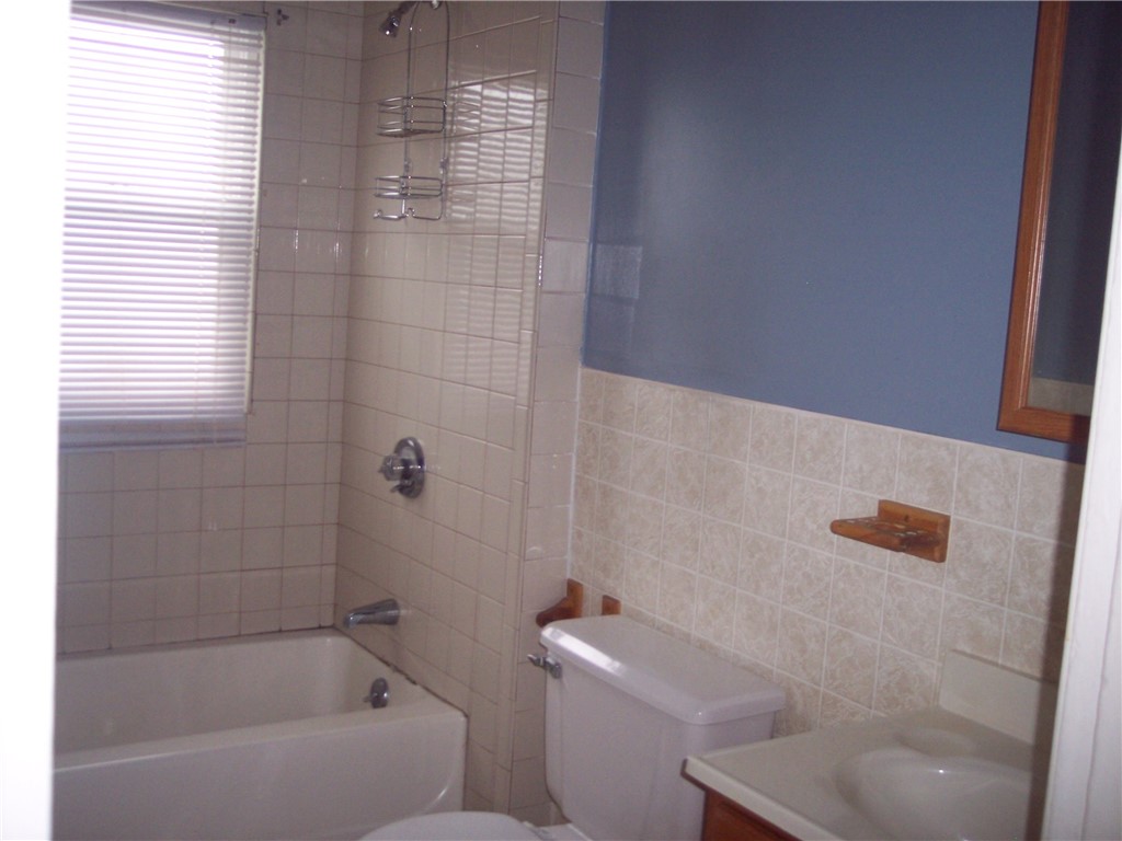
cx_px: 561
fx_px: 1264
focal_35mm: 39
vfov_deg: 36.8
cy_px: 420
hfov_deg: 47.9
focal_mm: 8
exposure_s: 1/60
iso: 200
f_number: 2.8
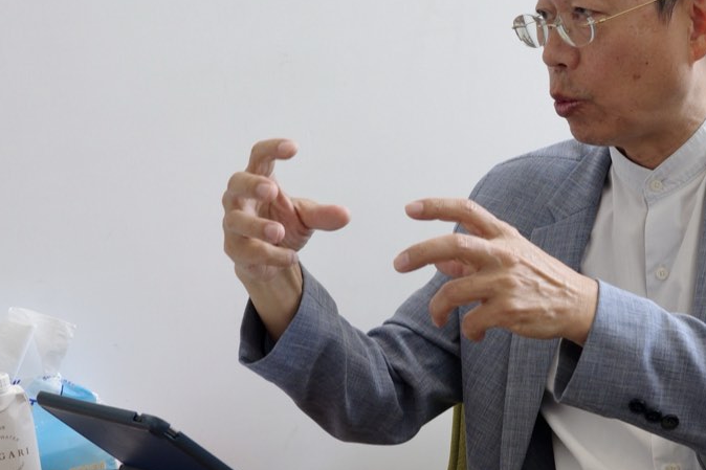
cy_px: 328
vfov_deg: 14.4
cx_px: 536
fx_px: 1862
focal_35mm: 95
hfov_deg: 21.3
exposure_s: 1/50
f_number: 4.5
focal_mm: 26
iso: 320
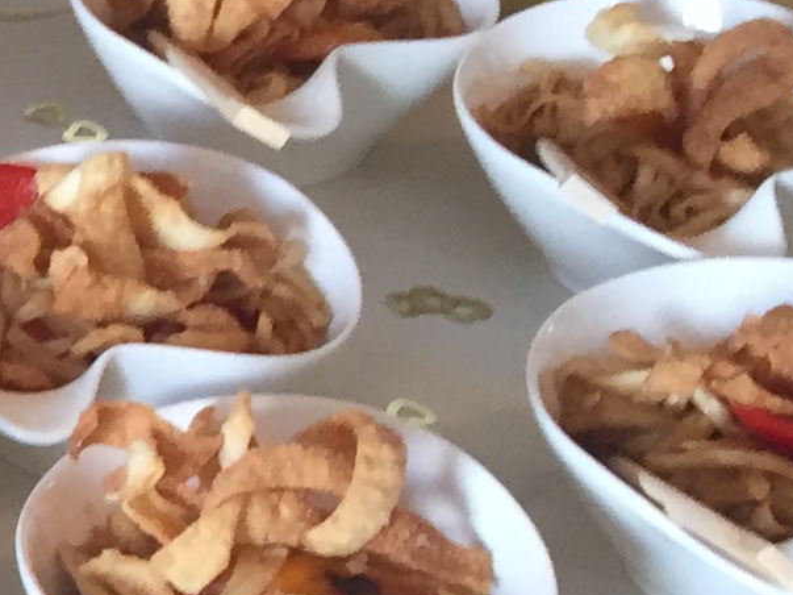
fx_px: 3596
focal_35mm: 157
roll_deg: +5.5
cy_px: 719
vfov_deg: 9.3
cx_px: -1011
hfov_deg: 10.9
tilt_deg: -37.6
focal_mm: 4.15
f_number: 2.2
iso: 64
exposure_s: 1/30
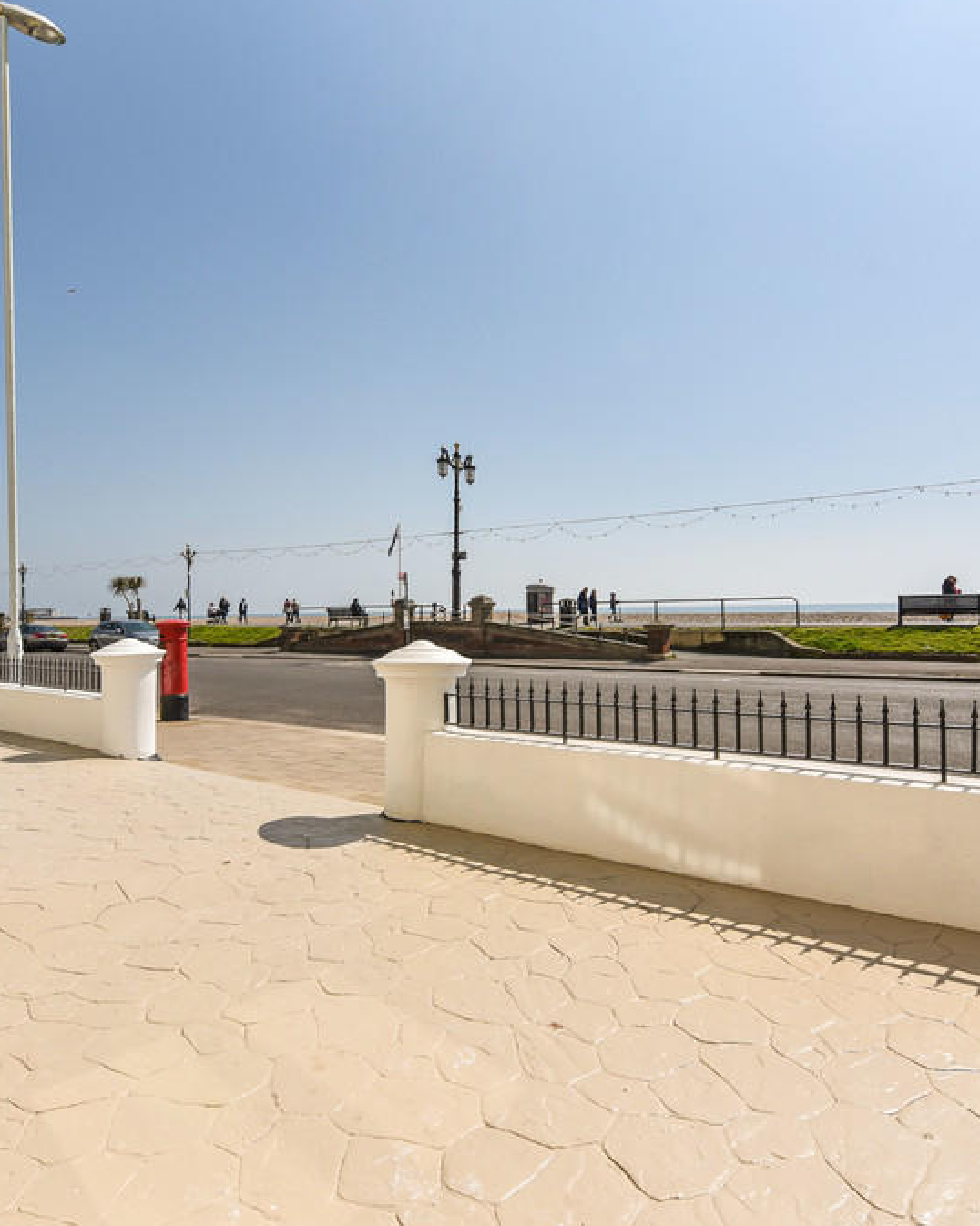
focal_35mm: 20
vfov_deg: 80.4
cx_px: 475
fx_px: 725
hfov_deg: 68.1
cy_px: 612
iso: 320
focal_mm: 14
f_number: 8
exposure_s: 1/3200
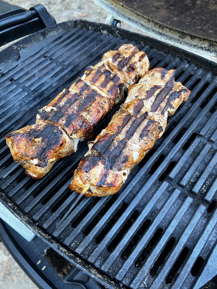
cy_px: 144
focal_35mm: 26
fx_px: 217
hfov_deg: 53.1
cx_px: 108
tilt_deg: -58.1
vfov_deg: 67.3
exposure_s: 1/88
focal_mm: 5.7
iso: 125
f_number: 1.5
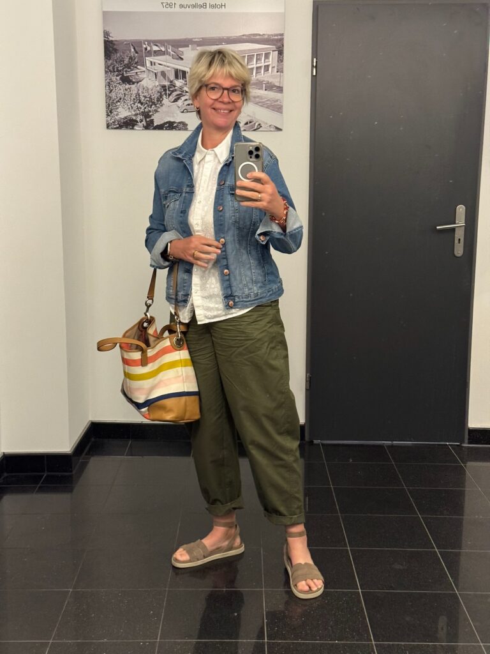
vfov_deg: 39.7
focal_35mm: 48
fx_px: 906
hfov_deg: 30.3
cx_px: 245
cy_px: 327
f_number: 1.78
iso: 400
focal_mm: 6.76
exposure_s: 1/33
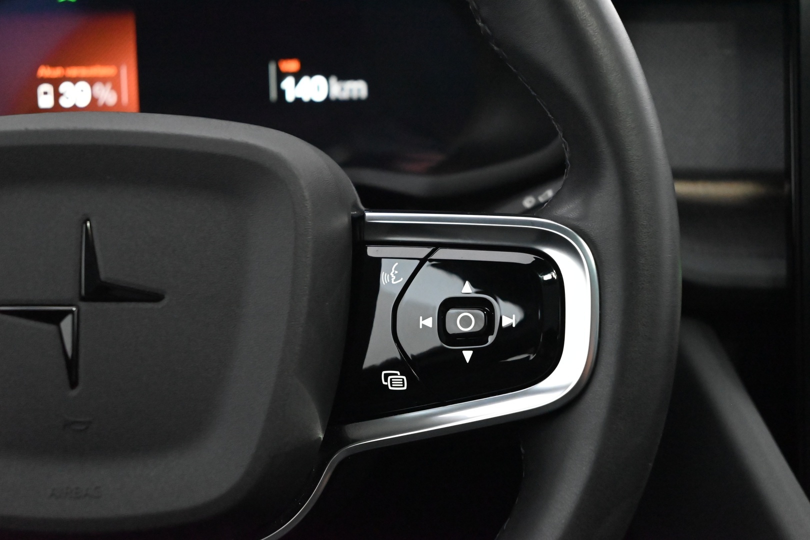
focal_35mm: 50
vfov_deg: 27.0
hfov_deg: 39.6
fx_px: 1125
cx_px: 405
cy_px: 270
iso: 12800
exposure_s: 1/60
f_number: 6.3
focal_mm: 50
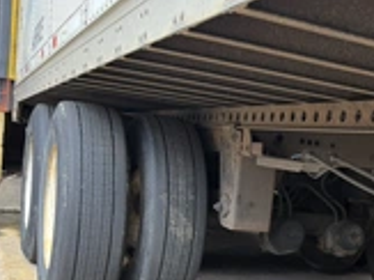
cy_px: 232
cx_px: 415
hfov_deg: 29.4
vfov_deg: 24.3
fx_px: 637
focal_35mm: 59
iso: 100
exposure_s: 1/153
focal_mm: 6.76
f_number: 1.78
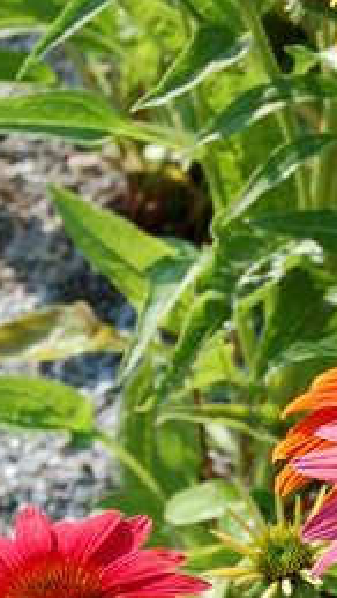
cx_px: 460
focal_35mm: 242
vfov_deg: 8.9
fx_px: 3838
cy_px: 466
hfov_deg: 5.0
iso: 200
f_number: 8
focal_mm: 42
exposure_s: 1/160
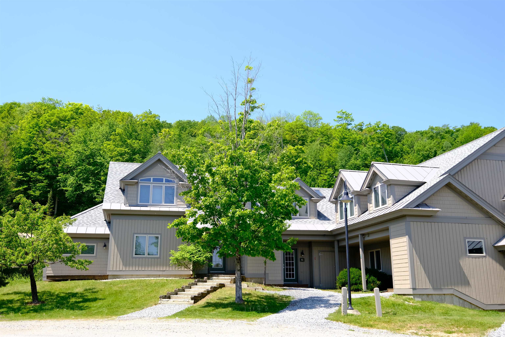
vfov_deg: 38.9
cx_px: 252
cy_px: 168
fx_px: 477
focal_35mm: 34
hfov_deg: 55.8
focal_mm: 22.9
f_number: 5.6
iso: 160
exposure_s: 1/320
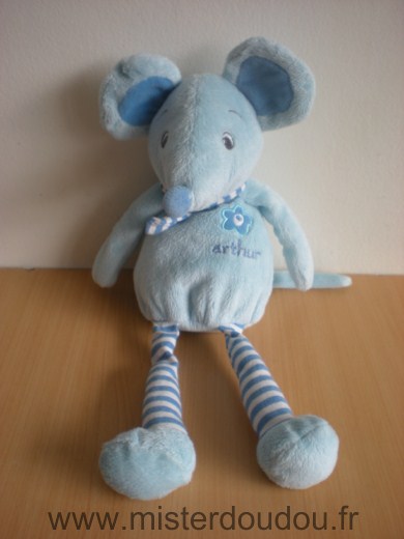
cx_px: 202
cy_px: 270
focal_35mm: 38
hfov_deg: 37.7
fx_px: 591
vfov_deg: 49.0
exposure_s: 1/67.2
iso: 64
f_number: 3.1
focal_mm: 6.3
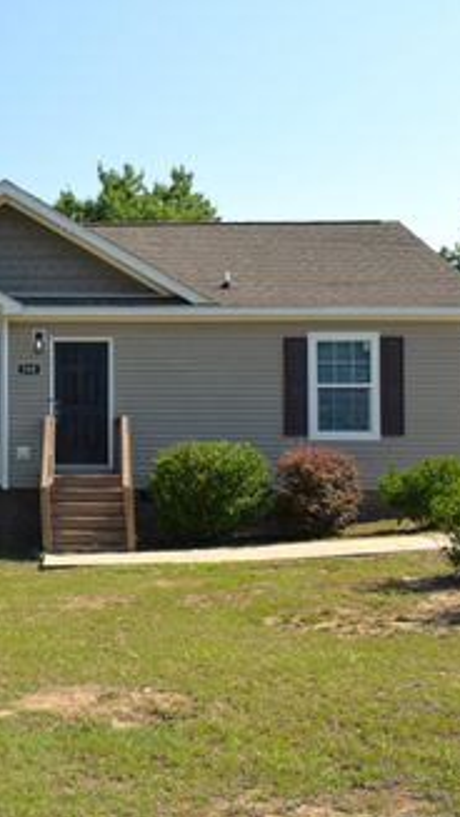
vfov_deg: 42.9
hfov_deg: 23.3
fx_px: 1041
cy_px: 411
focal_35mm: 48
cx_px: -58
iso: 100
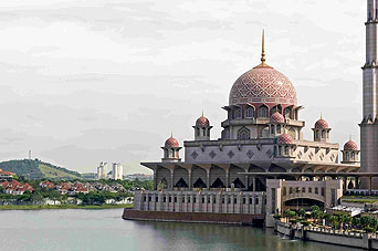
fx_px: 828
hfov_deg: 25.7
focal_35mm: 79
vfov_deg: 17.2
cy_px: 95
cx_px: 202
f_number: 22
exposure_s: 1/45
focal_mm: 60
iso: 200
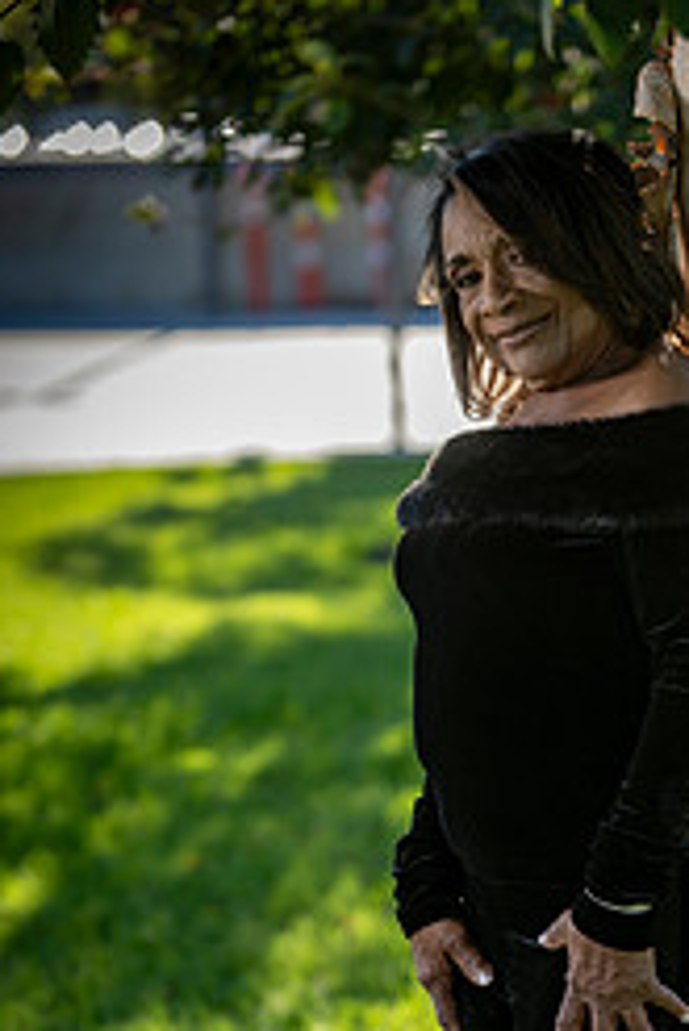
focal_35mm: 173
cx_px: 605
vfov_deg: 11.8
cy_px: 852
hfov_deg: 7.9
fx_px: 4959
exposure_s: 1/500
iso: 100
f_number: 3.5
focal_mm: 95
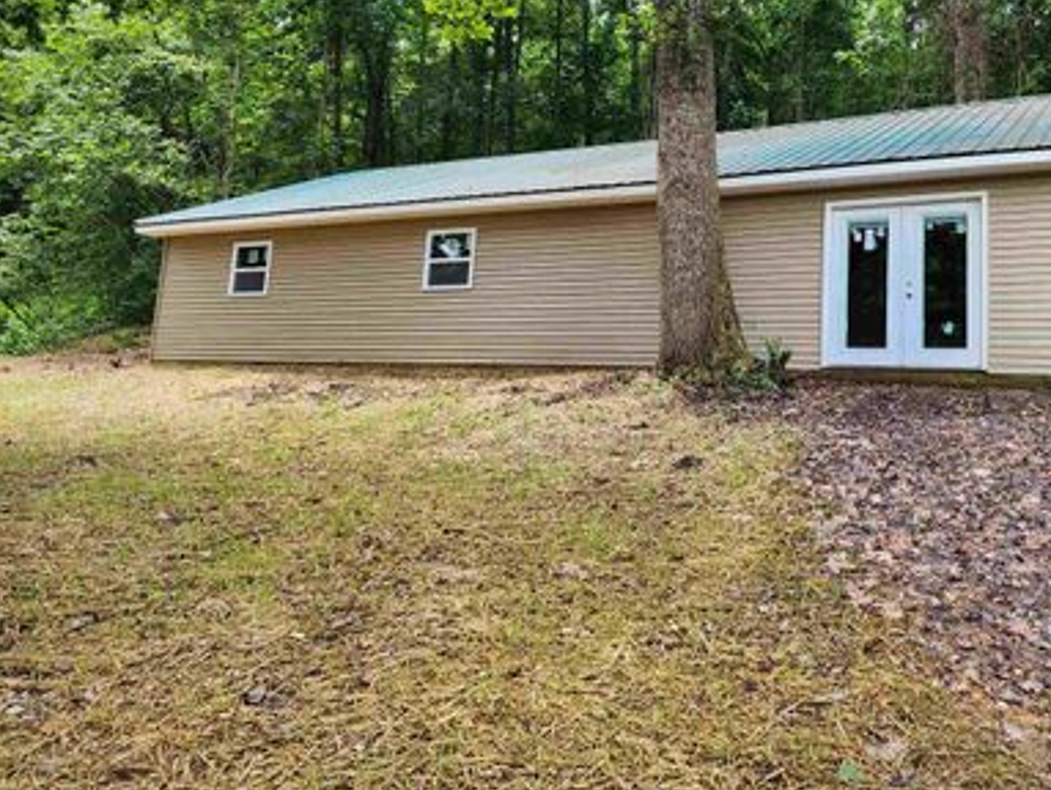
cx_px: 683
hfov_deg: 58.8
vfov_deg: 46.3
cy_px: 281
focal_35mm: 30
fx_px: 912
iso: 32
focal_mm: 6.4
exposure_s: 1/180
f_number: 1.8
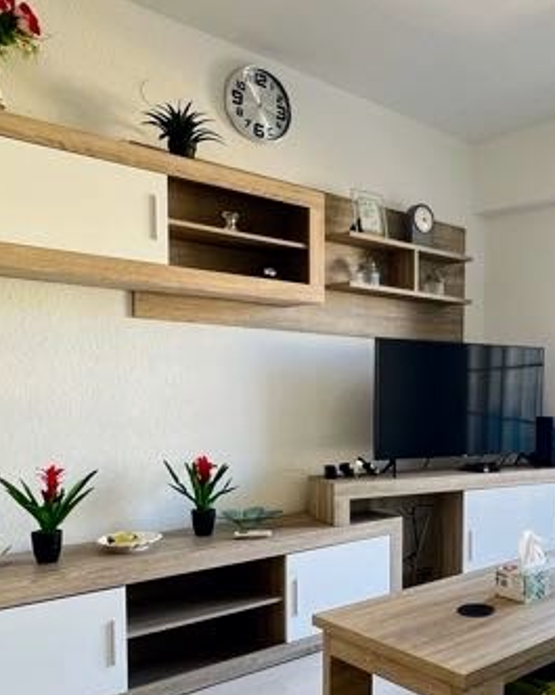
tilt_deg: -4.5
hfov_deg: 42.4
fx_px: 658
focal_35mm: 32
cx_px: 488
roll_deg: -1.0
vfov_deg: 55.0
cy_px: 436
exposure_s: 1/100
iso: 200
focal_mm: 1.57
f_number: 1.8
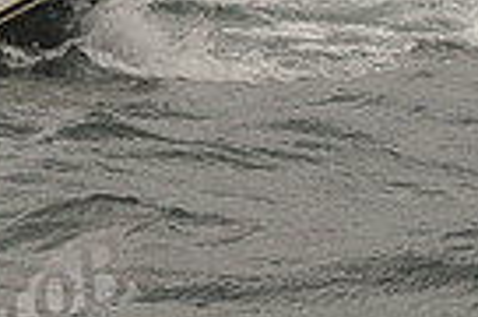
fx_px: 5948
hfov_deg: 4.6
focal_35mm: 449
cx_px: -327
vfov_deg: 3.0
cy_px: -210
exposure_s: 1/1000
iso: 200
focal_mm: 70
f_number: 4.5
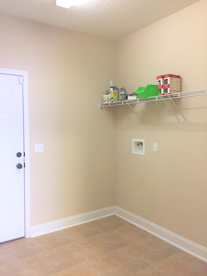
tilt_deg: -2.5
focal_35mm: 29
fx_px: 231
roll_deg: +0.1
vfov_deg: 61.7
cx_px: 104
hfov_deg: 48.2
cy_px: 138
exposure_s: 1/24
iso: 250
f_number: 2.2
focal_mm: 4.15
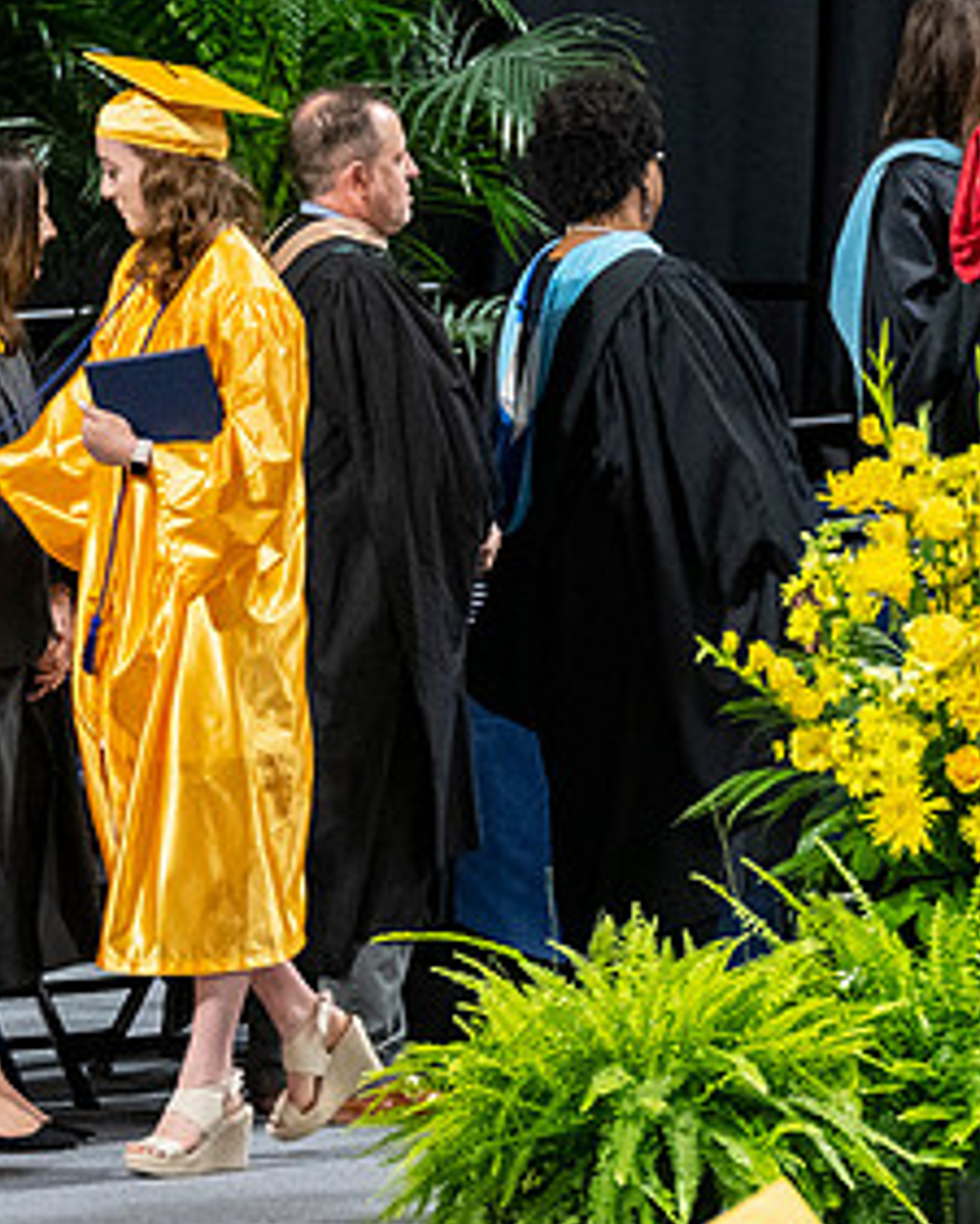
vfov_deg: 3.0
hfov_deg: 2.4
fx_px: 23734
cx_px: 234
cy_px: 769
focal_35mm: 655
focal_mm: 190
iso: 2000
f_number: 4
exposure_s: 1/200
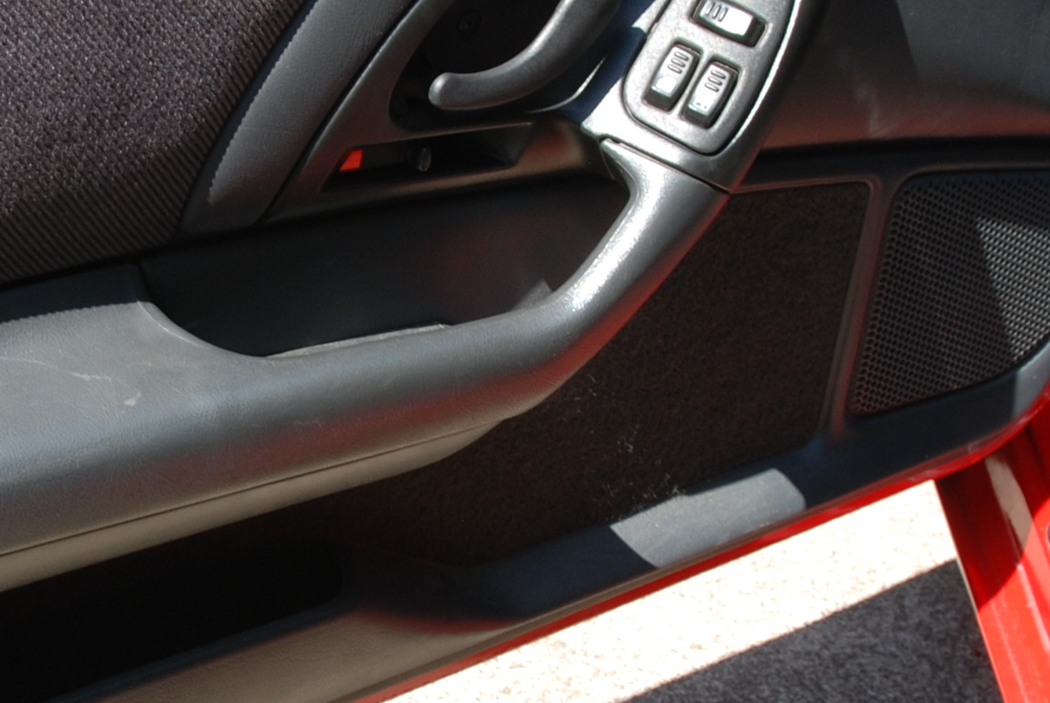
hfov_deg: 22.3
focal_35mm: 91
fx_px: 2657
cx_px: 373
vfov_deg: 15.1
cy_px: 358
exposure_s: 1/125
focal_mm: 18
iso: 100
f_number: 5.6
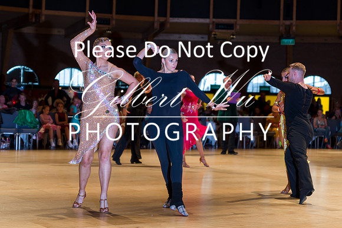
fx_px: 795
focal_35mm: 84
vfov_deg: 16.3
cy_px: 97
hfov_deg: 24.2
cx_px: 139
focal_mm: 70
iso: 400
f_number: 2.8
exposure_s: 1/250
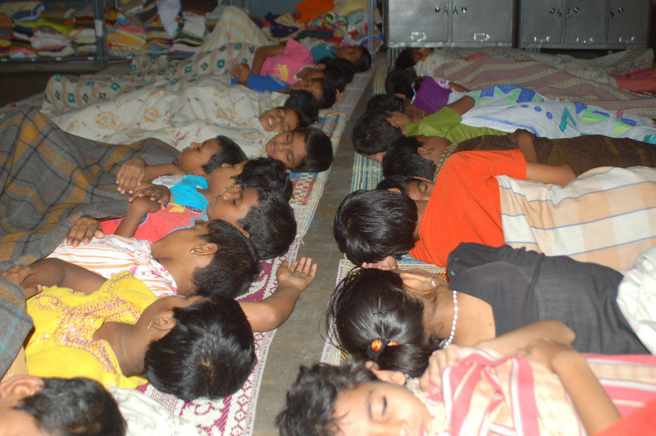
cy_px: 218
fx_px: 765
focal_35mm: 42
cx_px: 328
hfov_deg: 46.4
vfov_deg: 31.8
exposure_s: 1/60
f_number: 3.5
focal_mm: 28
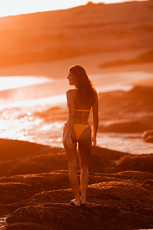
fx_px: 861
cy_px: 115
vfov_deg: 15.2
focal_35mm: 135
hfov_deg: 10.2
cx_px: 76
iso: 50
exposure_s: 1/1600
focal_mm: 135
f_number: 1.8
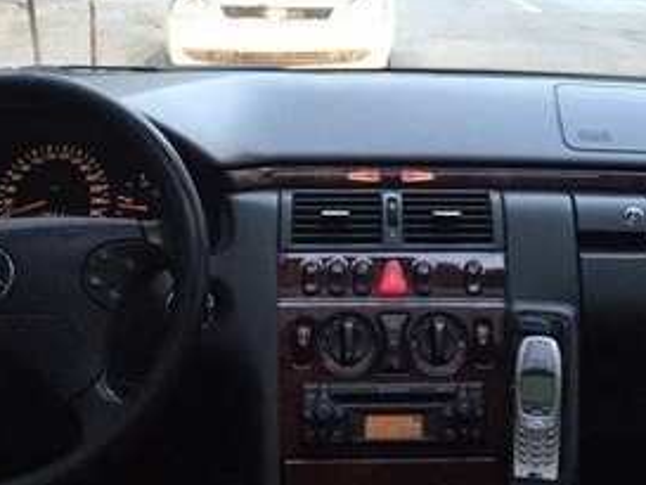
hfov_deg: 27.6
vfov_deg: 19.8
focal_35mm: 70
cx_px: 414
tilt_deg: +1.4
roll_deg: -0.8
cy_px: -86
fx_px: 1307
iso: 250
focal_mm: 4.15
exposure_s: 1/20
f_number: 2.2
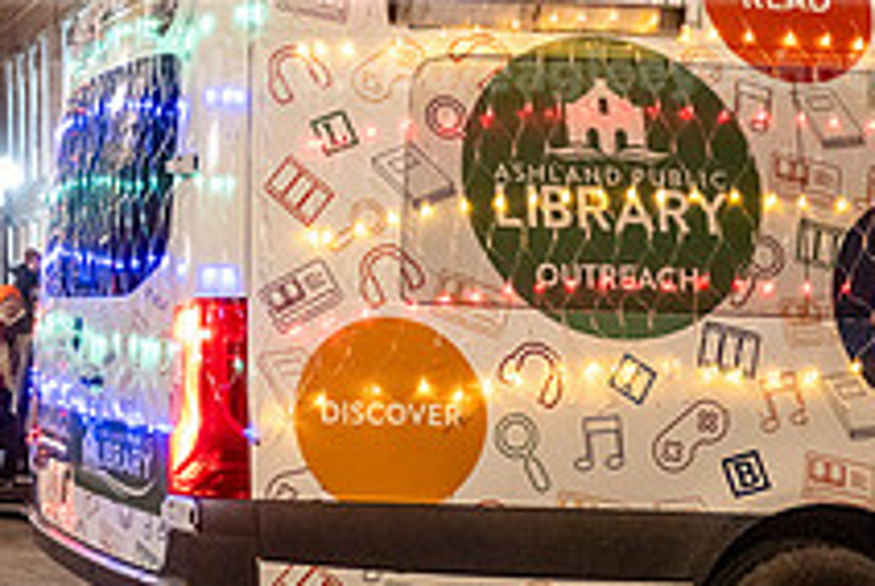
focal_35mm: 71
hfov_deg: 25.0
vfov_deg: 19.1
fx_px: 1728
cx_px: -231
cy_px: 159
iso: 5000
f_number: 2.8
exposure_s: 1/160
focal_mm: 26
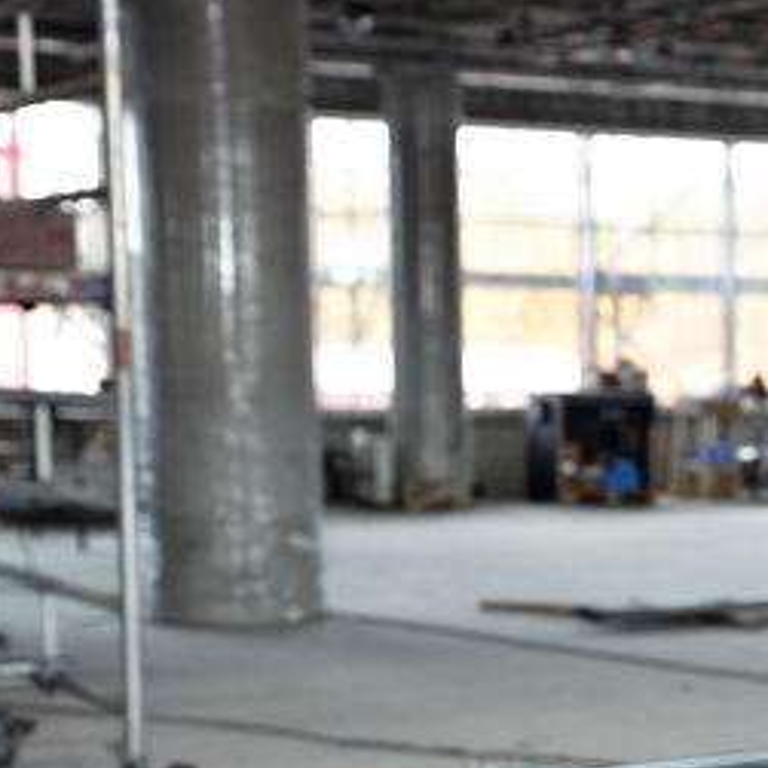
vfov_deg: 16.7
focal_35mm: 103
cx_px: 964
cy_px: 690
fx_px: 2585
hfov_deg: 16.1
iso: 500
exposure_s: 1/80
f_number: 5
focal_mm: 38
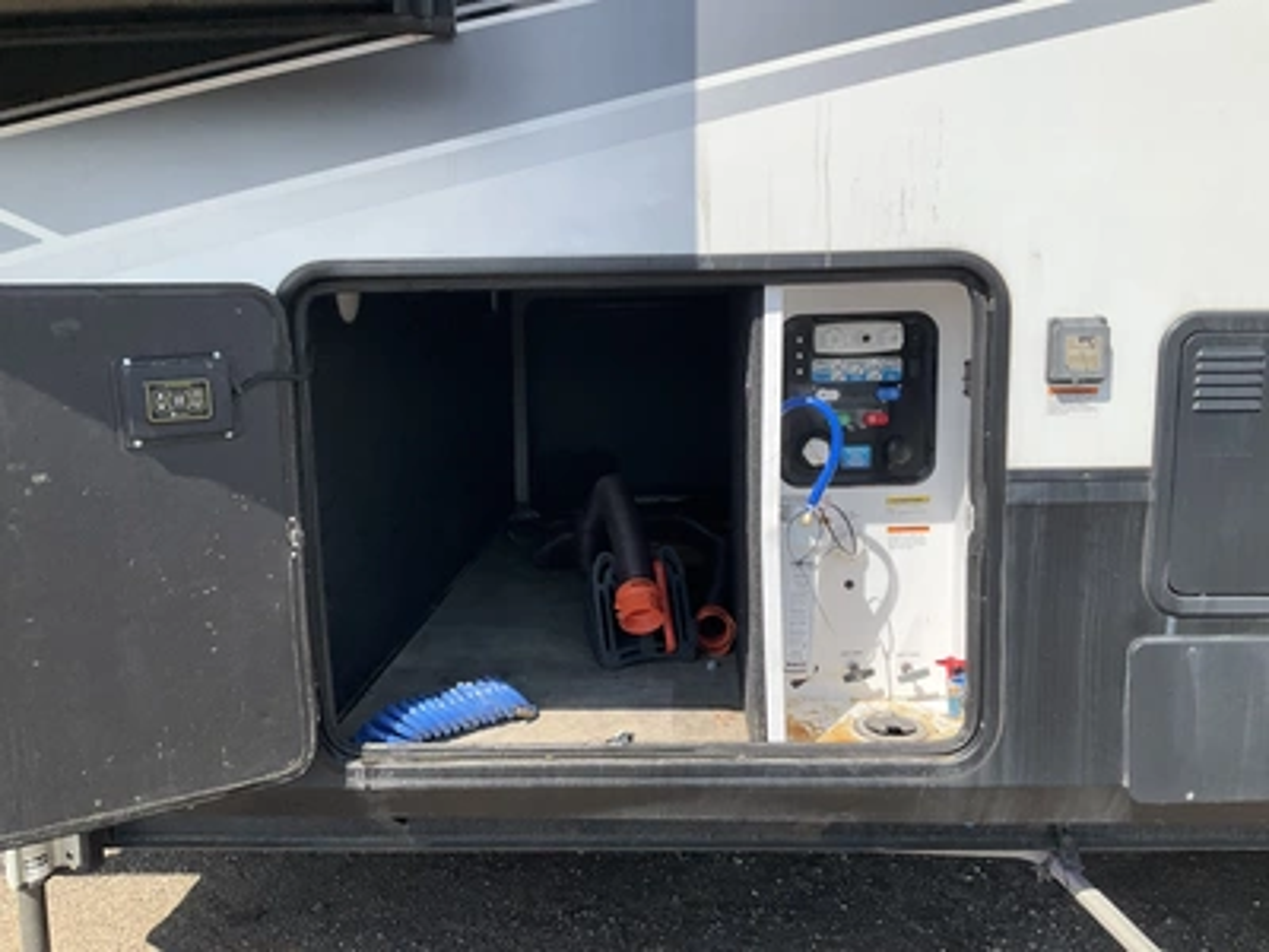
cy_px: 476
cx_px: 634
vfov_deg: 48.2
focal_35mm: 29
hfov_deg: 61.7
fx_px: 1063
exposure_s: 1/1279
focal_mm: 3
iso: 25
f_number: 1.8
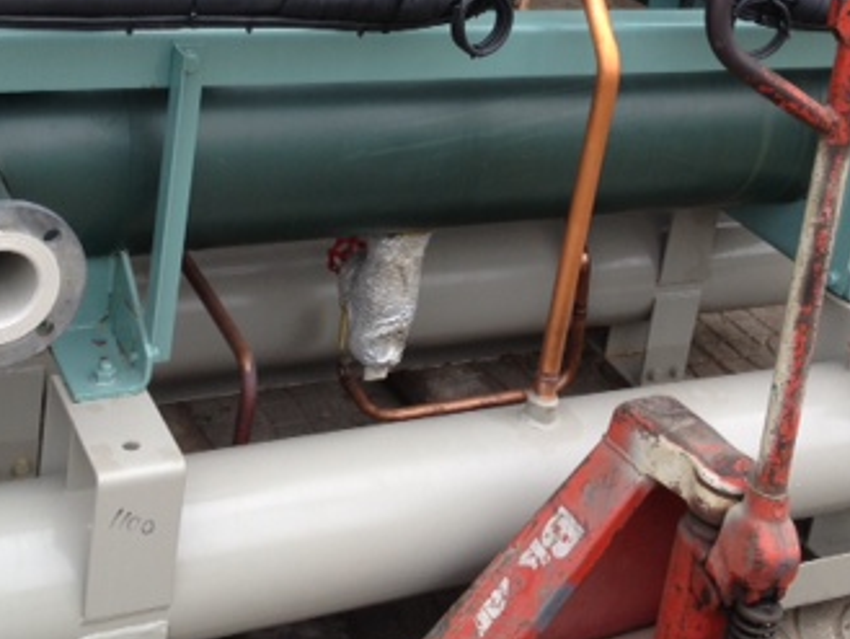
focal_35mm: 68
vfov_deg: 21.1
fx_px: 1670
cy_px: 52
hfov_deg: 28.5
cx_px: 398
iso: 50
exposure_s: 1/300
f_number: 2.4
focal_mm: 4.28
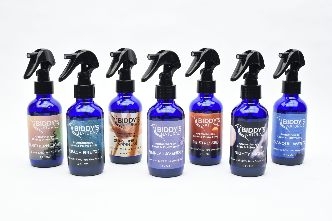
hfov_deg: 39.6
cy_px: 110
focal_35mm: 50
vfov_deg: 27.0
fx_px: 461
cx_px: 166
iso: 800
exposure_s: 1/40
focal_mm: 50
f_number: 16
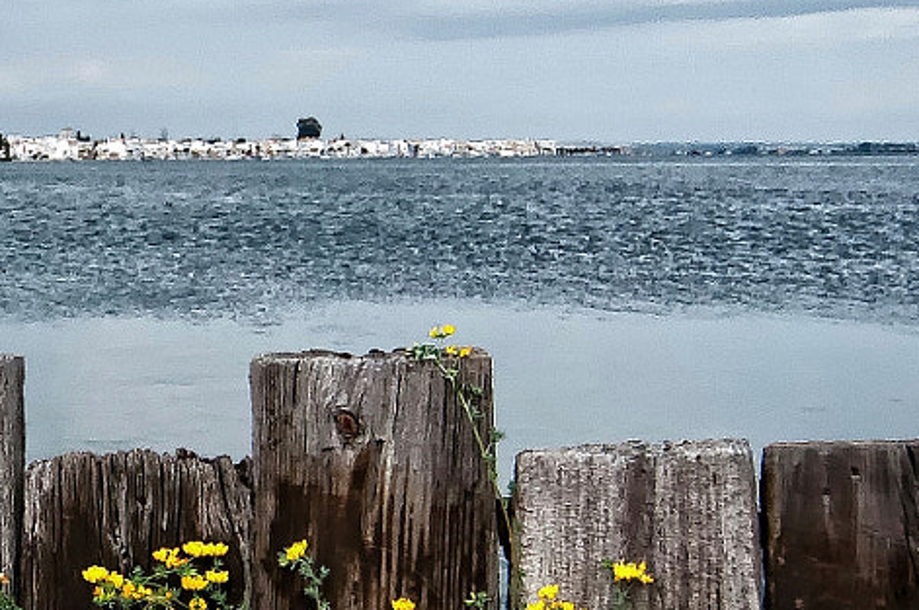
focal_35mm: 87
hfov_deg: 22.7
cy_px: 307
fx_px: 2211
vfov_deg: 15.7
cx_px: 39
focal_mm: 17
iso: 800
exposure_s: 1/6400
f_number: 4
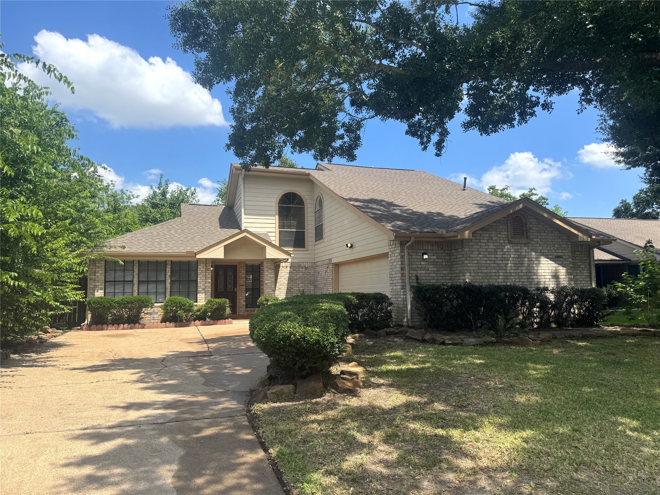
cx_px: 330
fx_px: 458
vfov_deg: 56.8
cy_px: 248
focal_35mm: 24
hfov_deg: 71.6
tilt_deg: +4.8
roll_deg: +0.8
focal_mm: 6.76
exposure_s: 1/3413
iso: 80
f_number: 1.78
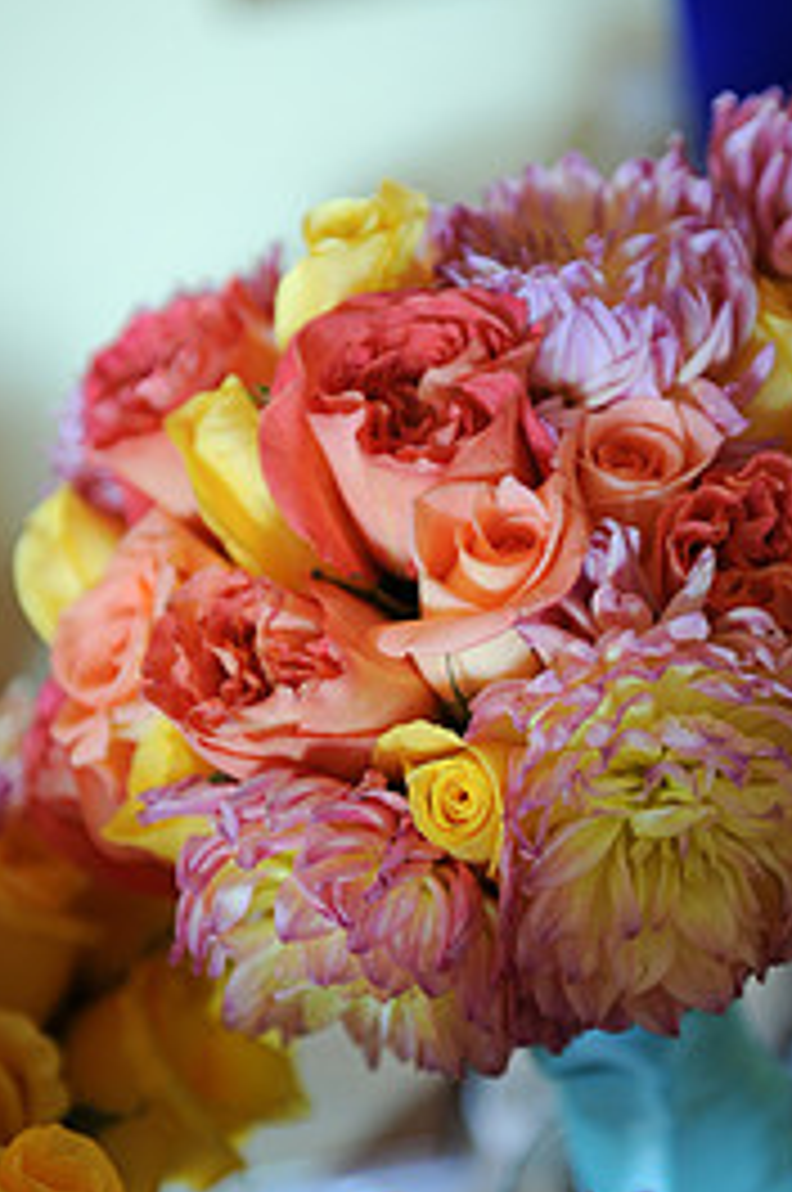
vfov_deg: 21.5
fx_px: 3143
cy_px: 630
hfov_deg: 14.4
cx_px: 479
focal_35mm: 95
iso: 500
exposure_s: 1/25
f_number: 2.8
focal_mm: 56
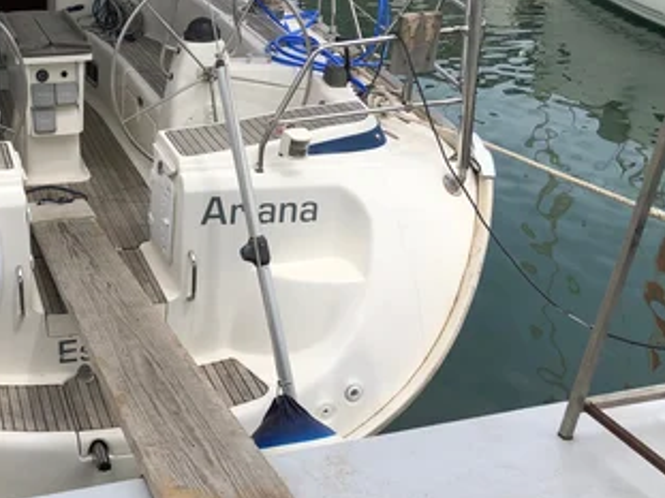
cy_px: 137
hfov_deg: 34.2
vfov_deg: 26.7
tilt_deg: -18.4
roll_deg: +1.6
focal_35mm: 54
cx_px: 109
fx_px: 1037
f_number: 1.8
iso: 20
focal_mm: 3.99
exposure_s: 1/2088
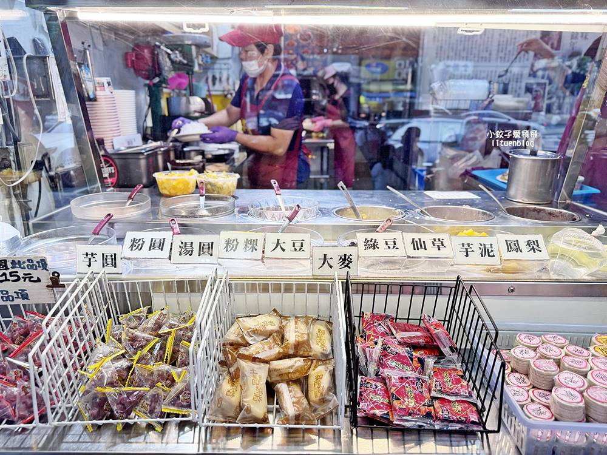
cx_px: 304
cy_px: 228
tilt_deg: -16.2
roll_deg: -0.3
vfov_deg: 56.8
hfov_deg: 71.6
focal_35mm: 24
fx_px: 421
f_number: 1.78
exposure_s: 1/120
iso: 100
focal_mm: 6.76
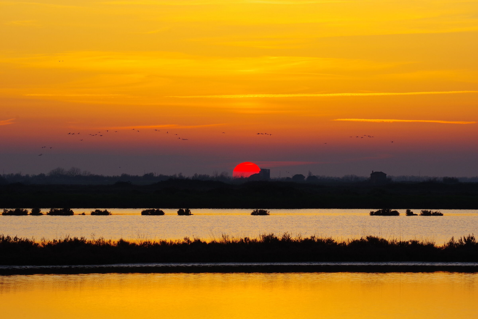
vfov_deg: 6.1
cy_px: 160
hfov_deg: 9.1
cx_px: 239
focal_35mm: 225
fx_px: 2987
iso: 800
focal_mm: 150
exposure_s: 1/250
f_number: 13
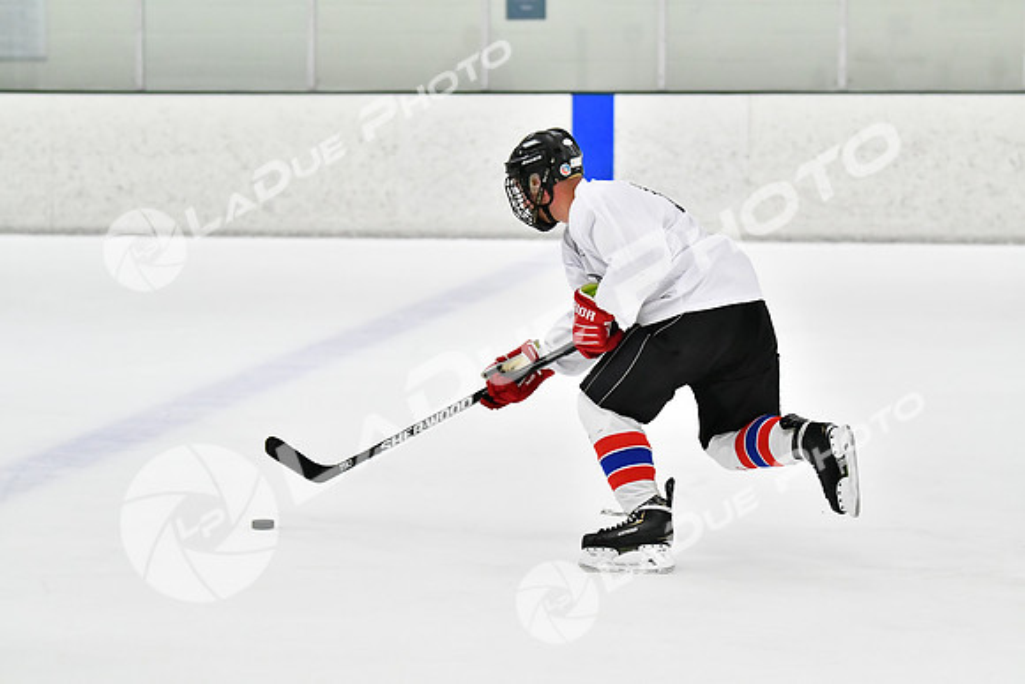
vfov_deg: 10.6
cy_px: 342
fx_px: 3674
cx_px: 512
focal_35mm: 129
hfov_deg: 15.9
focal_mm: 86
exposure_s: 1/2000
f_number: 2.8
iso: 6400
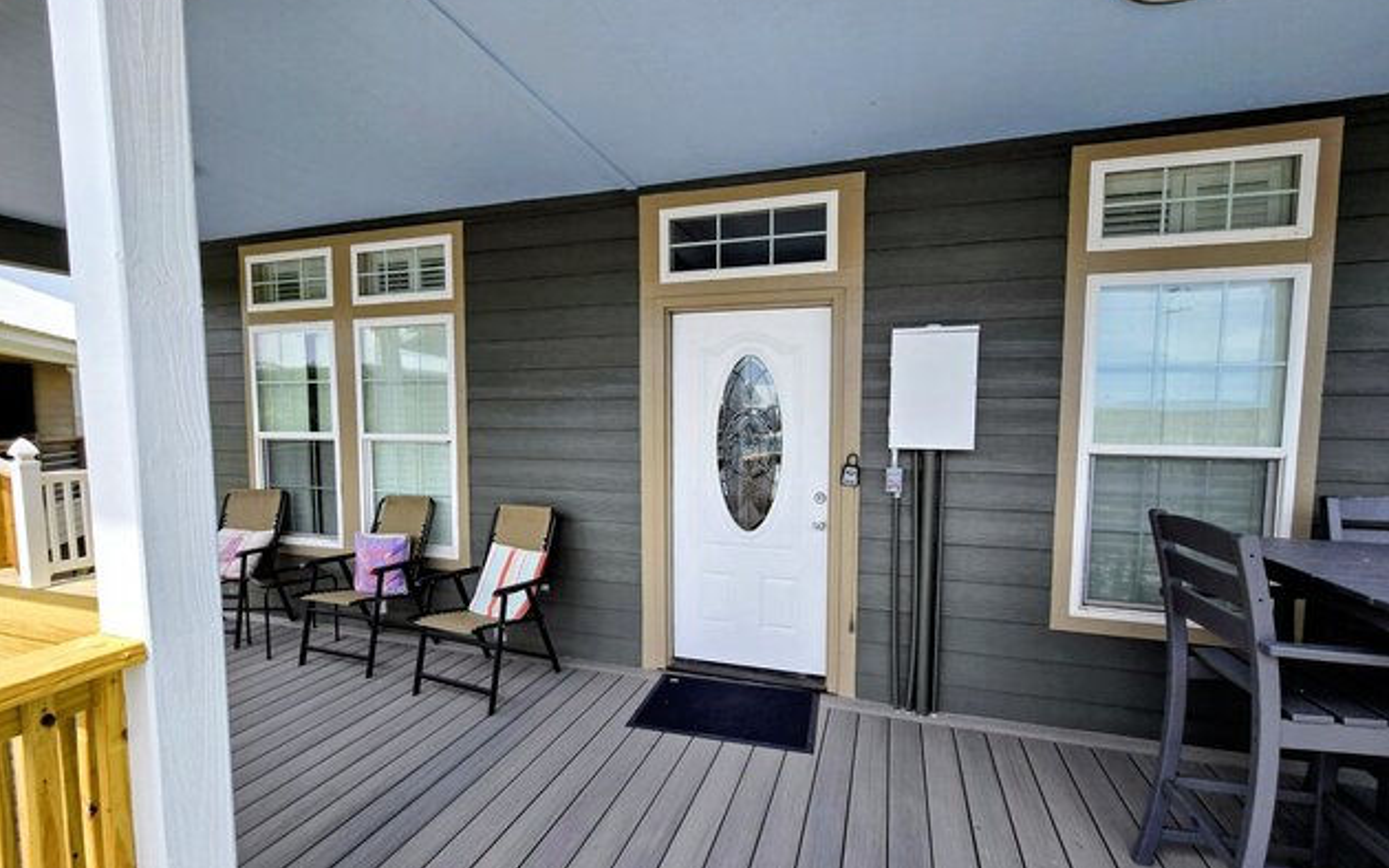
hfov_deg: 105.3
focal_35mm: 14
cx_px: 703
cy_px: 460
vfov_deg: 78.6
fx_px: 530
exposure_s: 1/1272
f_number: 2.2
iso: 50
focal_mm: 2.2
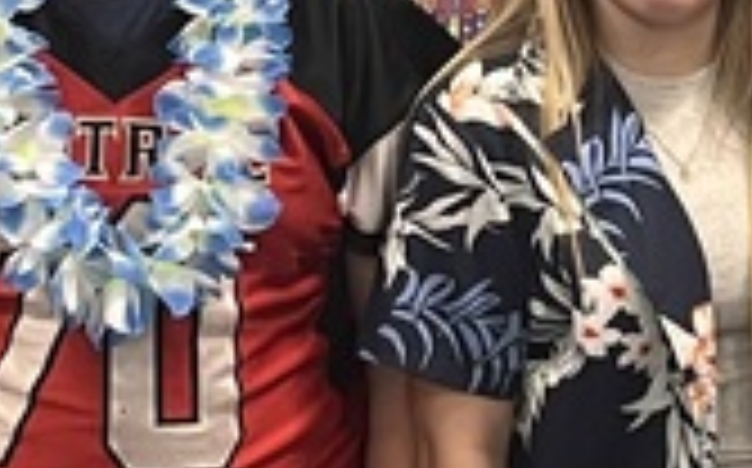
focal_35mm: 169
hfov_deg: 12.4
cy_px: -135
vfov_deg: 7.7
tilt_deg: -0.5
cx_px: 297
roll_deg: -0.9
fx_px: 3460
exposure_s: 1/60
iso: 100
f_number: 1.5
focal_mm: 5.7
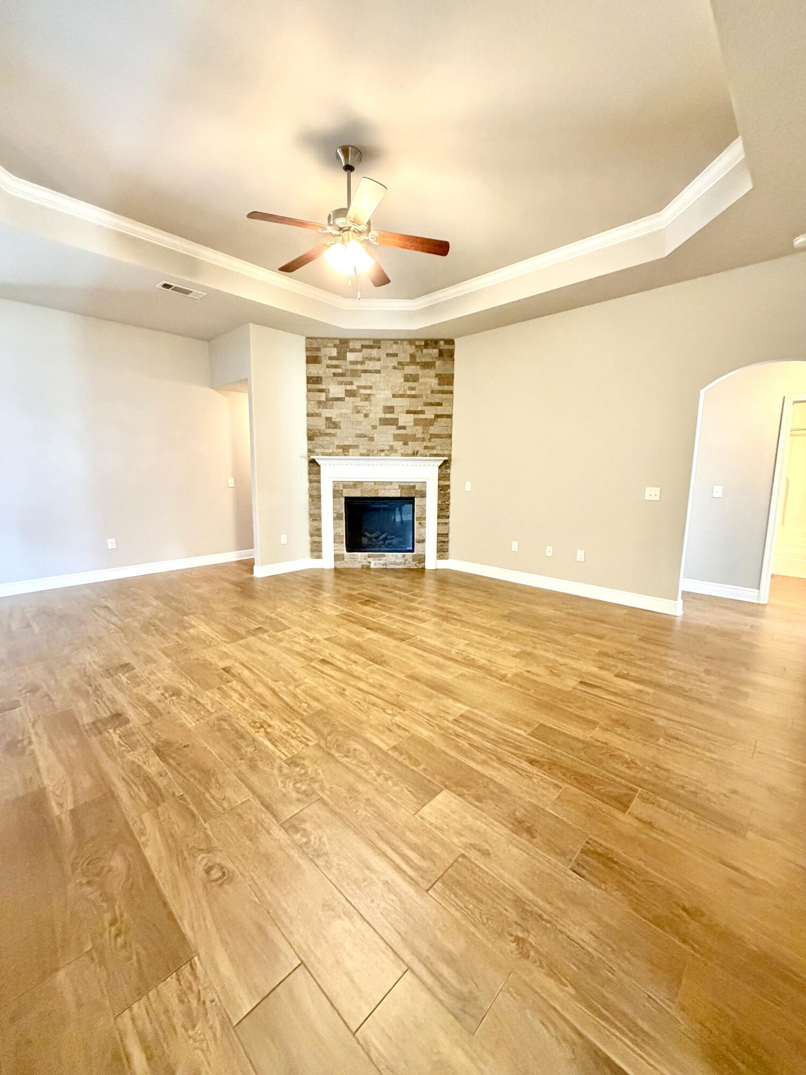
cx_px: 403
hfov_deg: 85.7
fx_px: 435
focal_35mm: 14
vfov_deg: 102.1
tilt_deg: -7.4
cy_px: 538
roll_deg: -1.3
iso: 640
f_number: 2.2
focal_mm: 2.22
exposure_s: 1/60
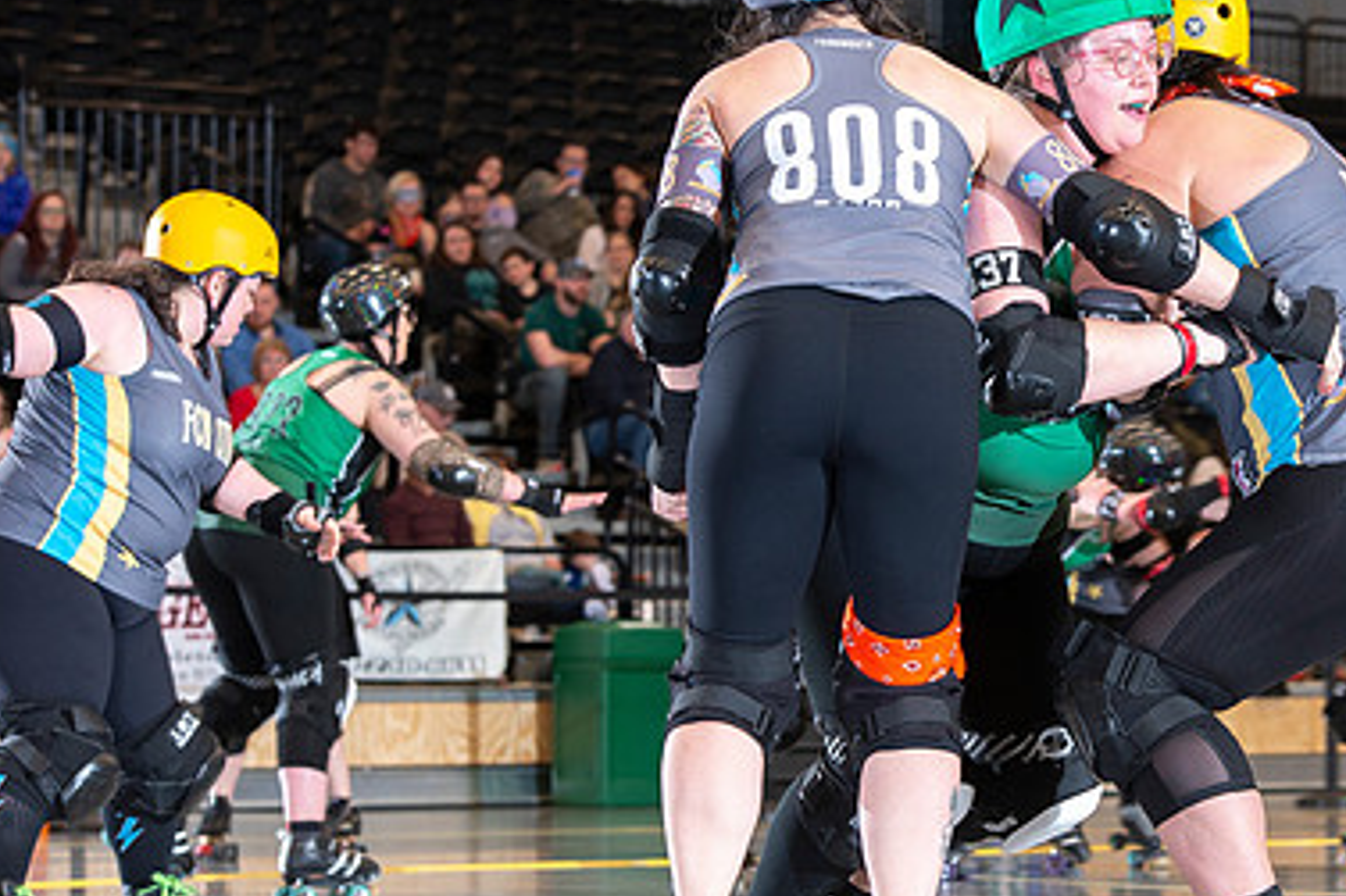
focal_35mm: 154
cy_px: 491
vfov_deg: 8.9
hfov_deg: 13.3
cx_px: 1025
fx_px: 5755
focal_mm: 100
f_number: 5.6
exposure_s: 1/160
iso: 640
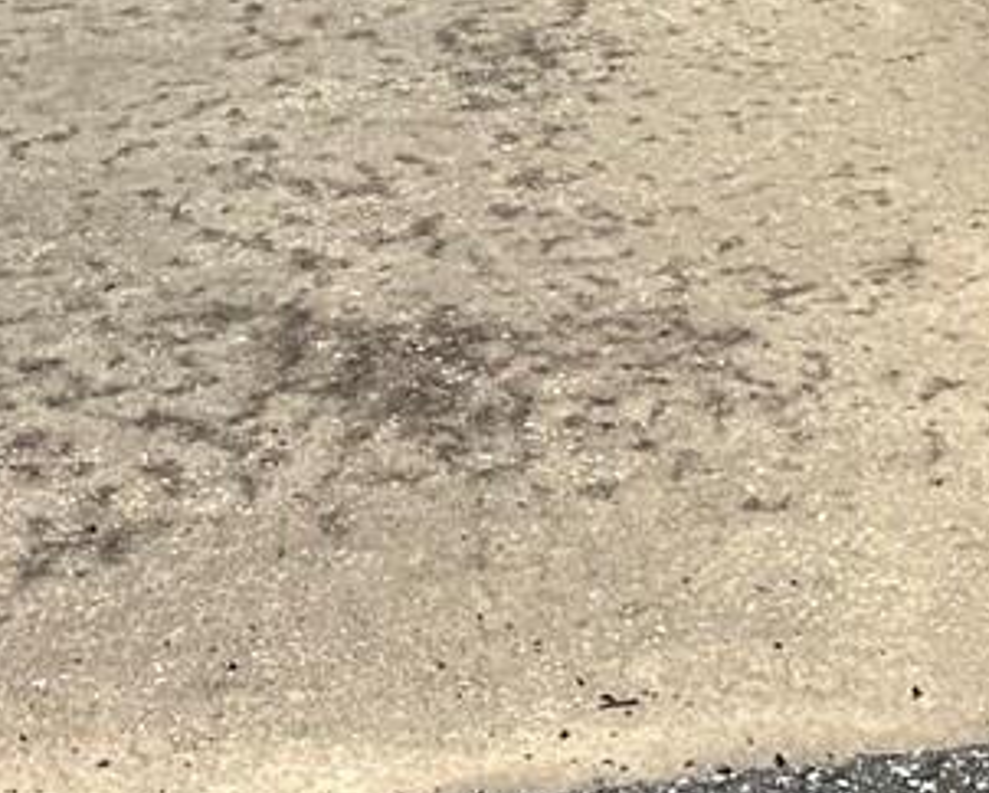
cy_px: -1098
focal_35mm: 124
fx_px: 3632
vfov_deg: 10.7
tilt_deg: -4.7
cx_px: 907
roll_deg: -0.4
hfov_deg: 15.3
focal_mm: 6.86
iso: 80
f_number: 1.78
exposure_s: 1/7042
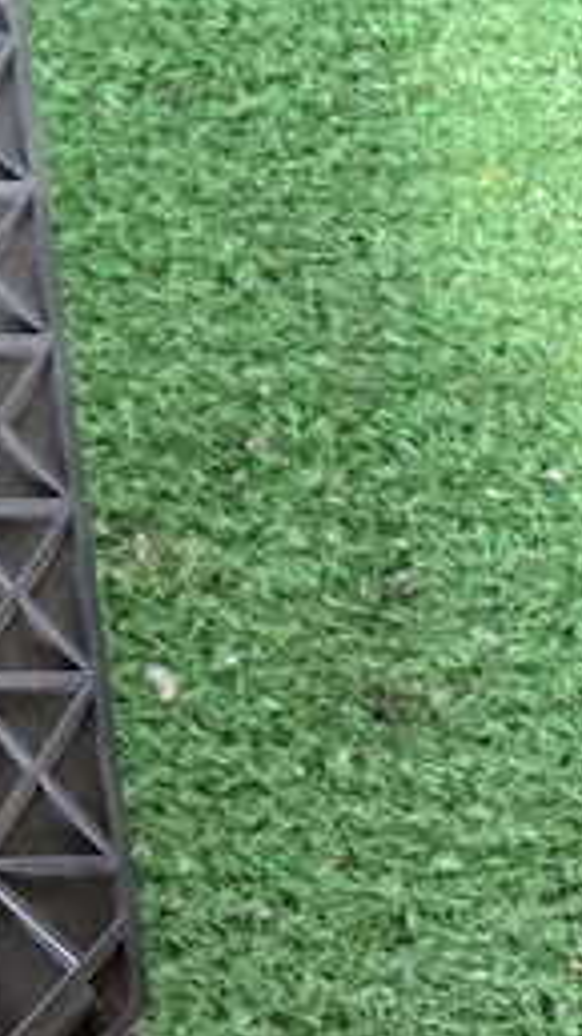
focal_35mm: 104
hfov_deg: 10.8
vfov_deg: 20.6
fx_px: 2855
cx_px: -498
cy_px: 506
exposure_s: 1/25
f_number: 2.8
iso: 800
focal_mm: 7.31
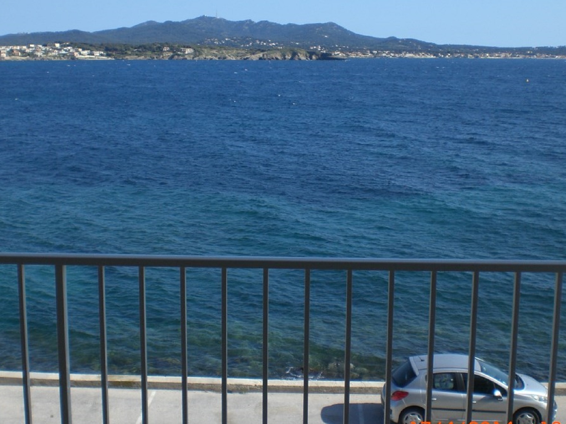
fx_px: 834
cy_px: 203
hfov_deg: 37.5
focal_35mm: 51
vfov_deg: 28.5
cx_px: 264
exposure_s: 1/400
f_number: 4.4
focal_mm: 6.3
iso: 50
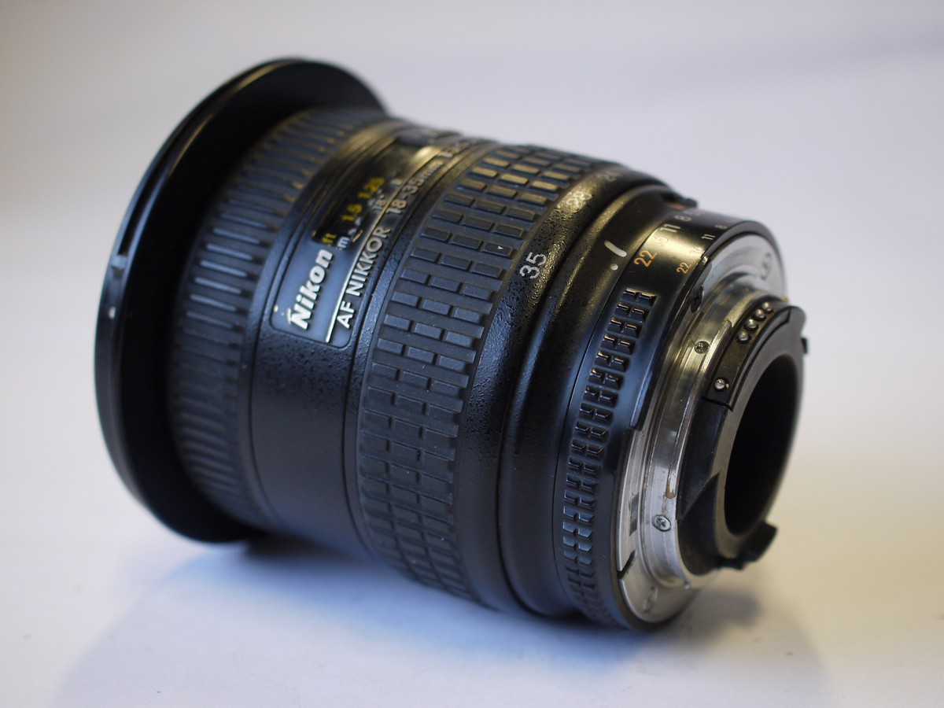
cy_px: 354
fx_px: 1636
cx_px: 472
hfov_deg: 32.2
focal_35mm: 60
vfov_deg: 24.4
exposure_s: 1/125
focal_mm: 30
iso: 400
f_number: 3.5
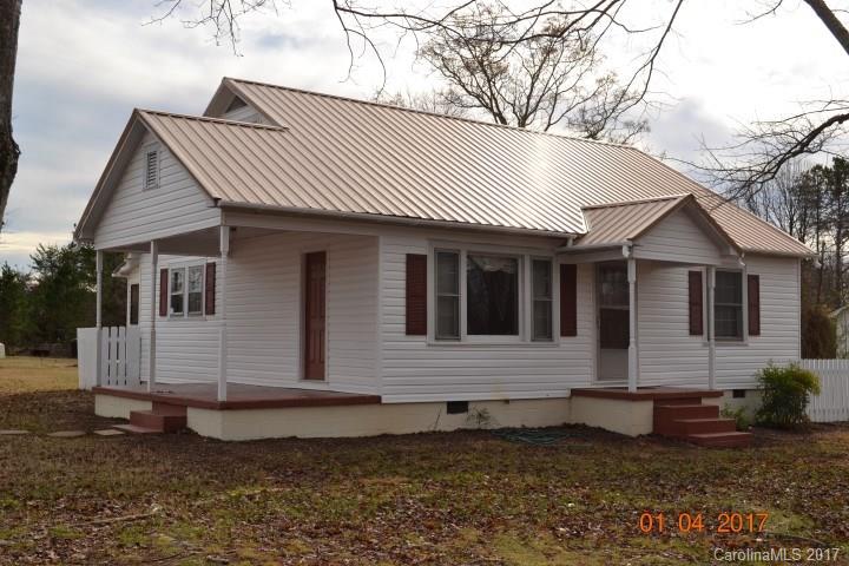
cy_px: 283
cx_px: 424
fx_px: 990
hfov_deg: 46.4
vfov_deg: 31.9
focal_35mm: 42
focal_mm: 28
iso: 100
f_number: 10
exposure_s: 1/200
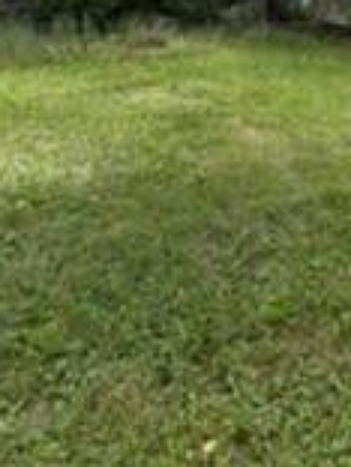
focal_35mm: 43
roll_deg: +0.1
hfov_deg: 29.4
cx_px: 411
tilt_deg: +3.5
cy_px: -54
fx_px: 581
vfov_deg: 36.6
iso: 64
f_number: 2.2
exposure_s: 1/190
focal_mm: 2.22
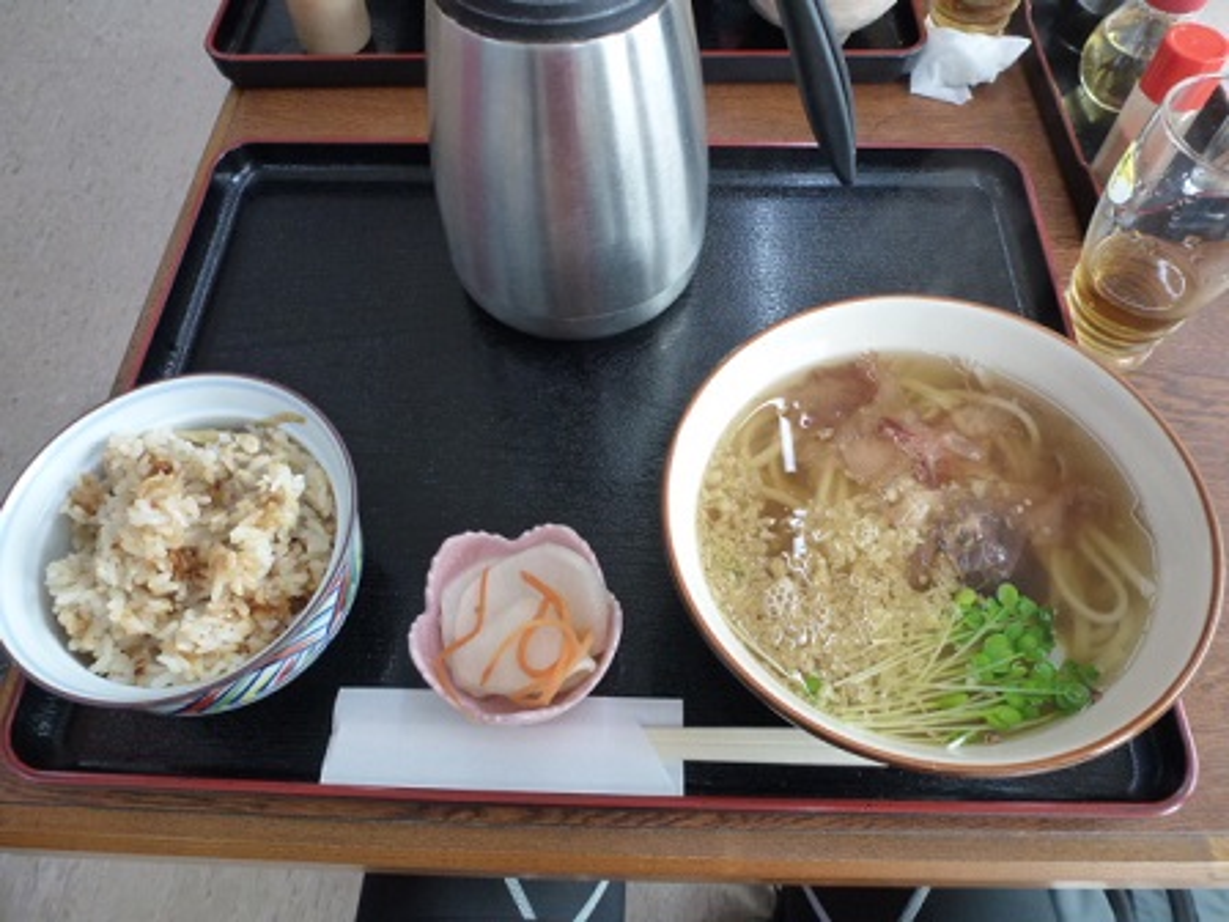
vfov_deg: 56.8
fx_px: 852
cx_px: 614
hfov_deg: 71.6
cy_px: 461
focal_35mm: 24
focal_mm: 4.3
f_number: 3.3
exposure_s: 1/60
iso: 200
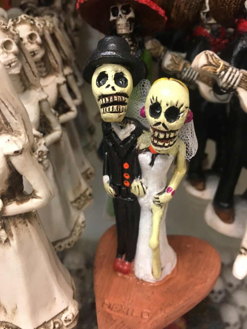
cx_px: 124
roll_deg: +2.3
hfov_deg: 48.2
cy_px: 164
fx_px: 276
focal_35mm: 29
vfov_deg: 61.6
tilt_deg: -27.3
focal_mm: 4.15
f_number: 2.2
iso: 200
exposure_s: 1/24
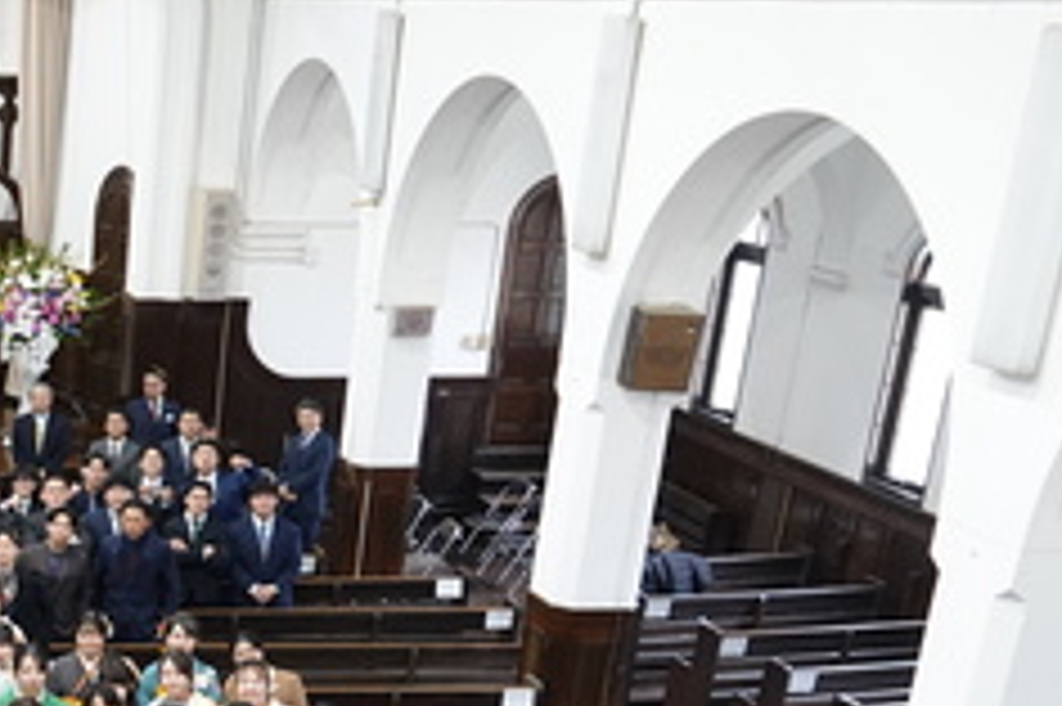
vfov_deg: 21.5
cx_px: -248
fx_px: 1798
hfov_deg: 28.2
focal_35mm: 61
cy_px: 702
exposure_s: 1/30
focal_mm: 8.8
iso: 400
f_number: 2.4
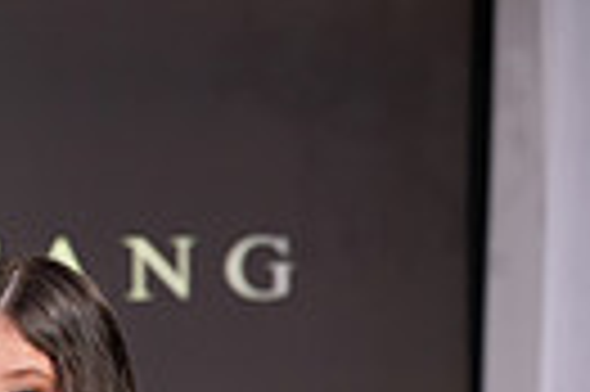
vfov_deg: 4.2
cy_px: 973
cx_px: -20
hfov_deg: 6.5
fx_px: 5172
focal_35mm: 316
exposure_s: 1/400
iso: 2000
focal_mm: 92
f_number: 5.6
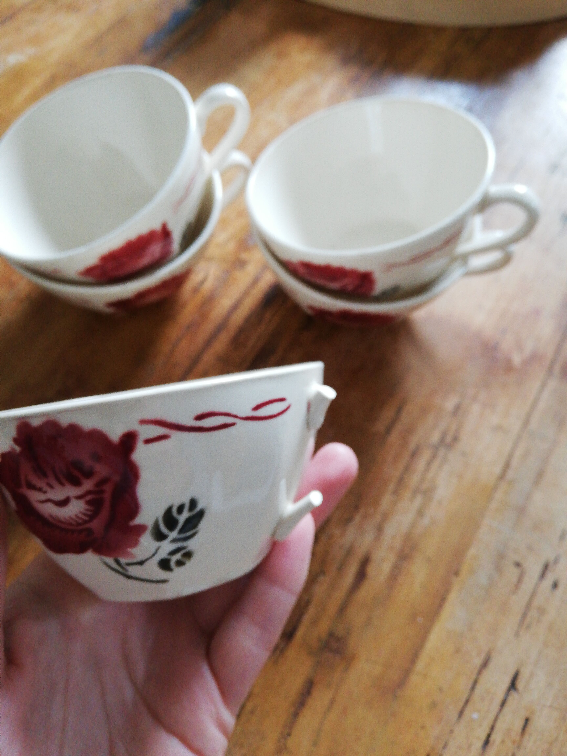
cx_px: 284
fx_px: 568
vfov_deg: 67.3
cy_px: 378
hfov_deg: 53.1
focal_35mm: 26
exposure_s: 1/25
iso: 320
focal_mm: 3.81
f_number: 2.2
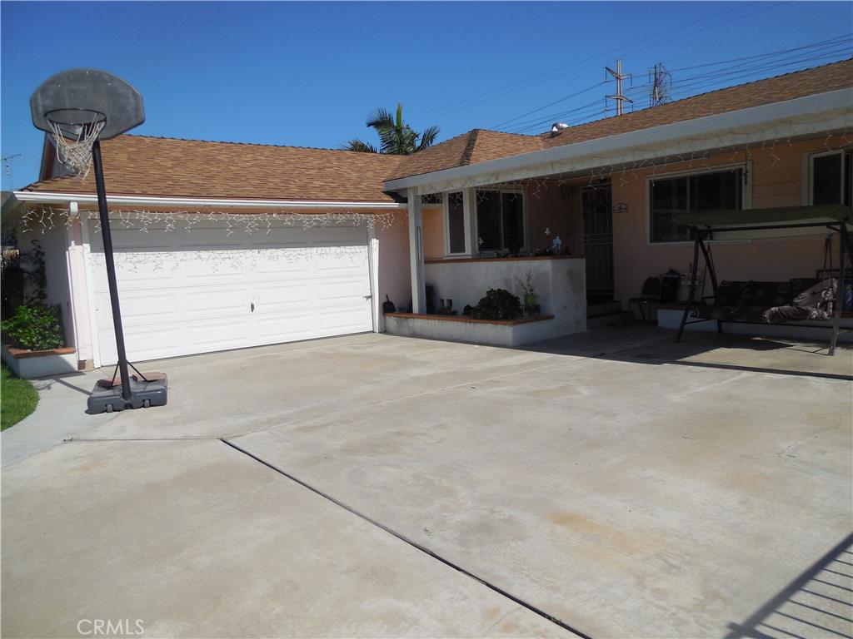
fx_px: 616
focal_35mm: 25
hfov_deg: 69.4
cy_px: 320
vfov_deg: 54.9
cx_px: 426
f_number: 6.2
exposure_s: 1/800
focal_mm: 4.5
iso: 125
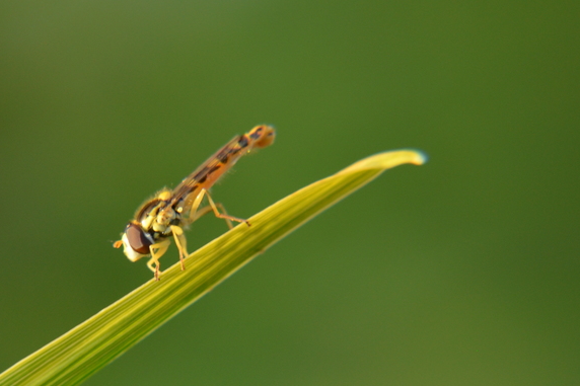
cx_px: 171
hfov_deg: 17.9
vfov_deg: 12.0
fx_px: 1834
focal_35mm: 114
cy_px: 268
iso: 500
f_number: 6.3
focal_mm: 45
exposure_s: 1/160
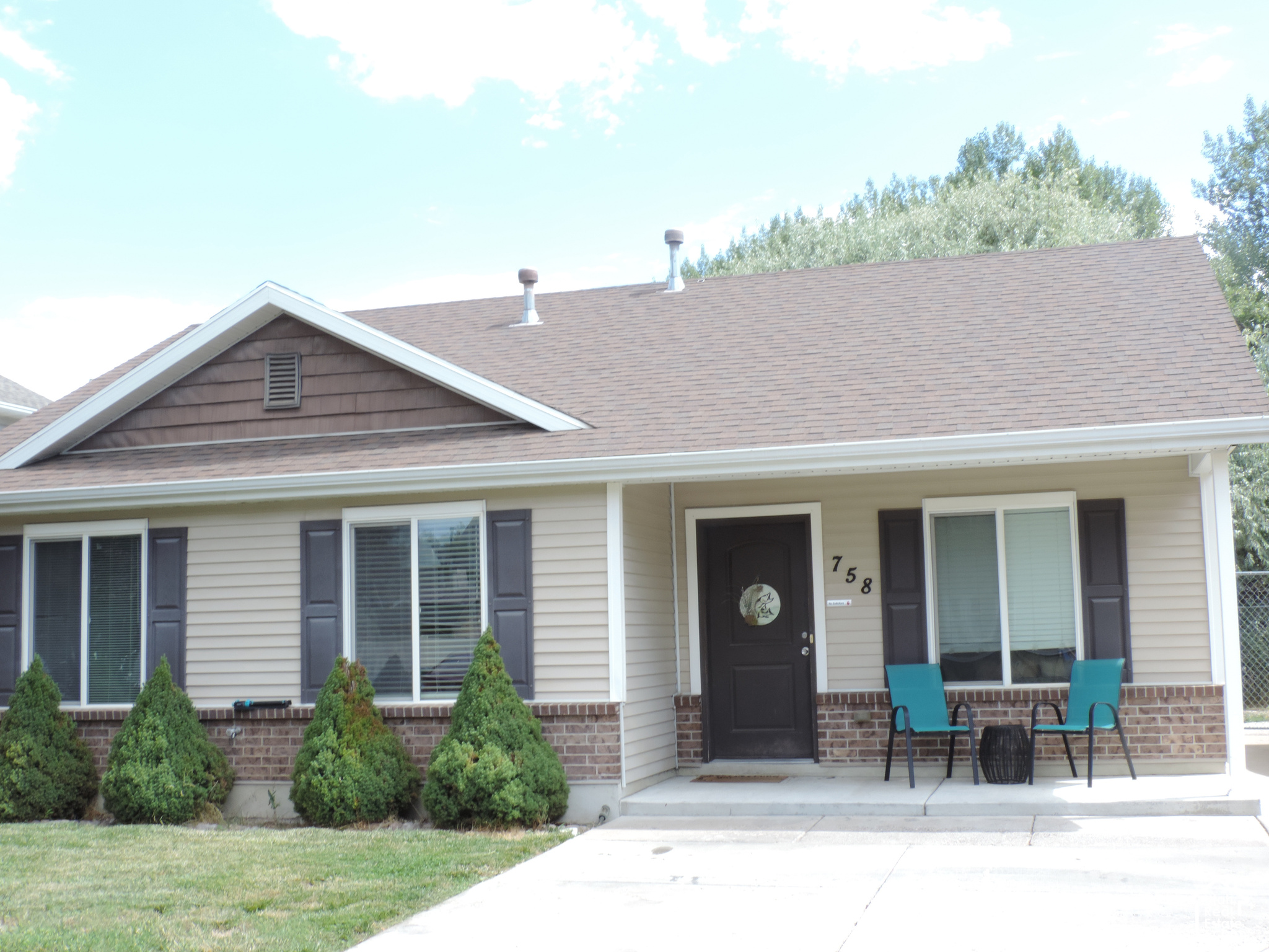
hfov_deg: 43.9
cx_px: 634
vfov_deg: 33.6
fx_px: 1576
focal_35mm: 43
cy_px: 476
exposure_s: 1/50
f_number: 6.8
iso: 80
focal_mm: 7.6
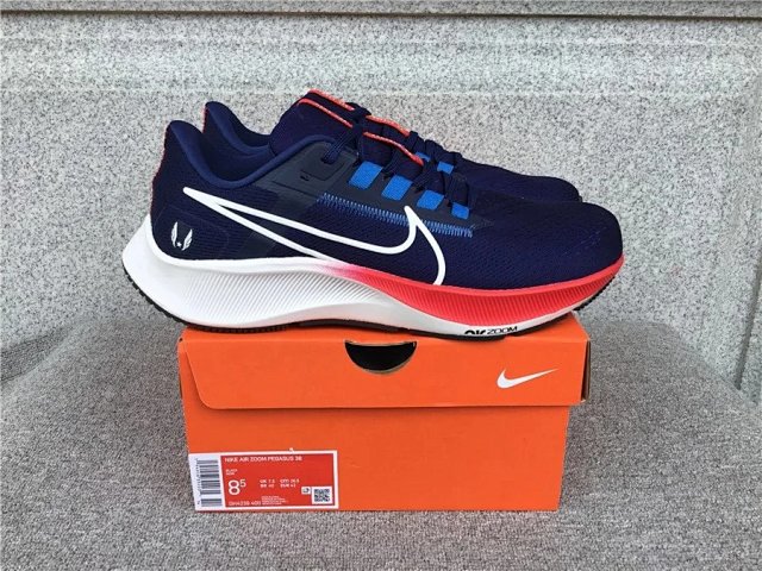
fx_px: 682
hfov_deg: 58.4
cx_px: 381
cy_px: 286
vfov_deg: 45.4
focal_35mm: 31
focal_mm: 3.3
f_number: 2.4
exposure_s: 1/291
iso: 25
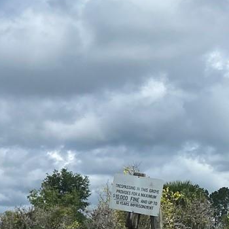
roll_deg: -1.2
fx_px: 786
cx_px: -154
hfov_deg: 14.9
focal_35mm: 105
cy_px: 197
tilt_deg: +4.7
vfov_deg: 16.4
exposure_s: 1/5025
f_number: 1.8
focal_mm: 4.25
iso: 32
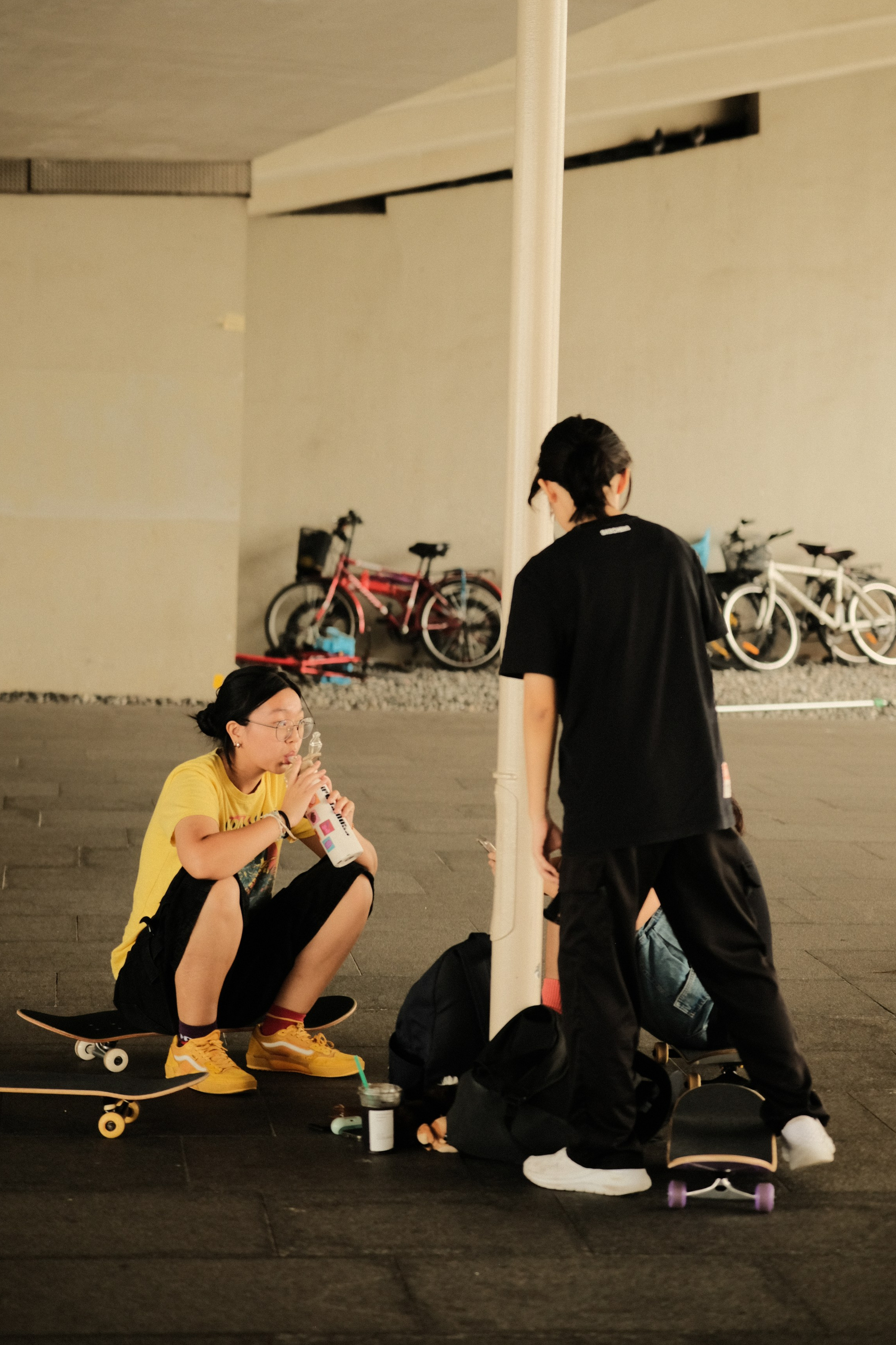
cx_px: 474
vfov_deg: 20.4
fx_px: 3734
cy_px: 546
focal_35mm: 100
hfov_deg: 13.7
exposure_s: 1/180
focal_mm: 56
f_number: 2.2
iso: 800
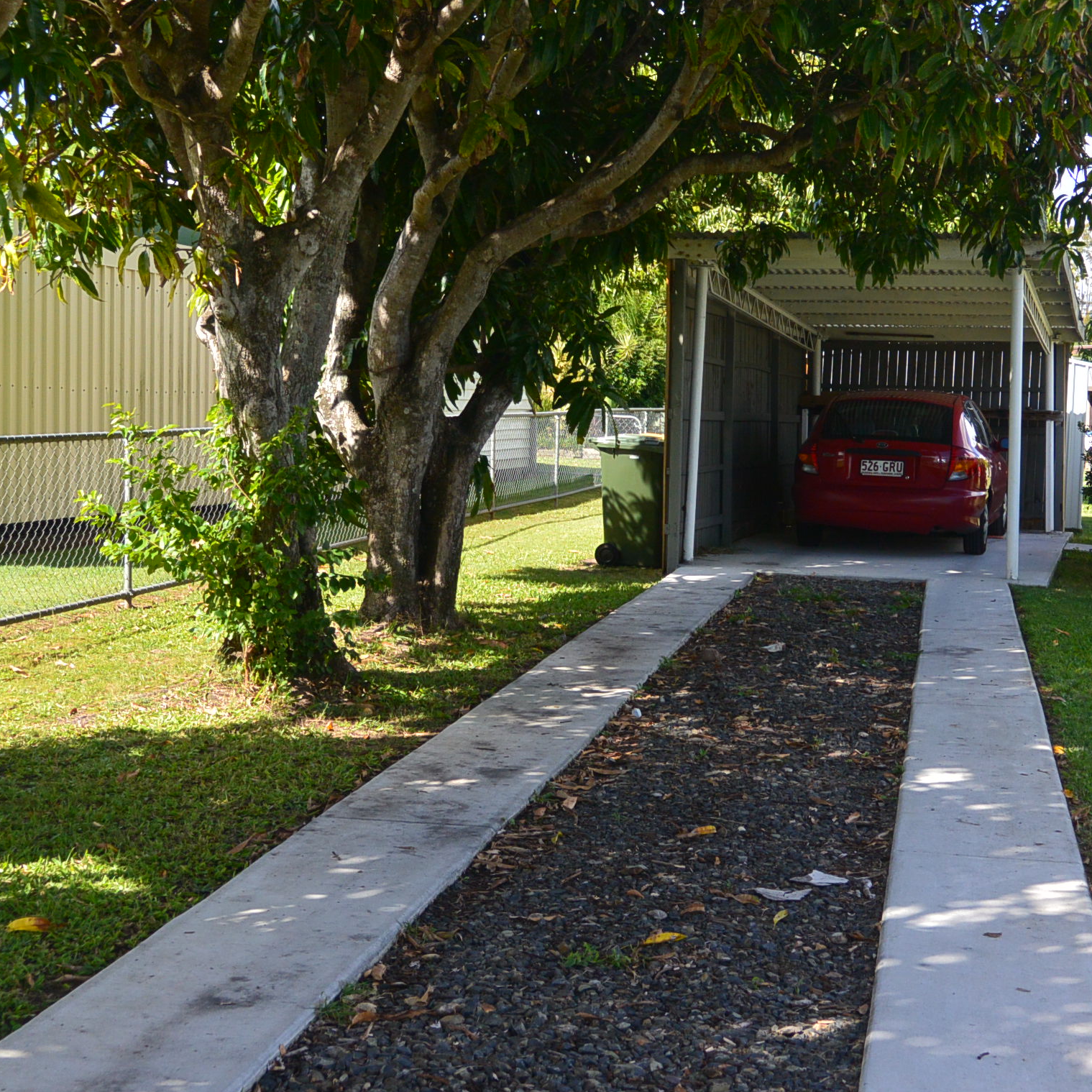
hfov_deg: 29.5
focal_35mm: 58
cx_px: 646
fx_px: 2070
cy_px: 547
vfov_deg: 29.6
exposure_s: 1/500
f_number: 4.5
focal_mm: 16.9
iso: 160
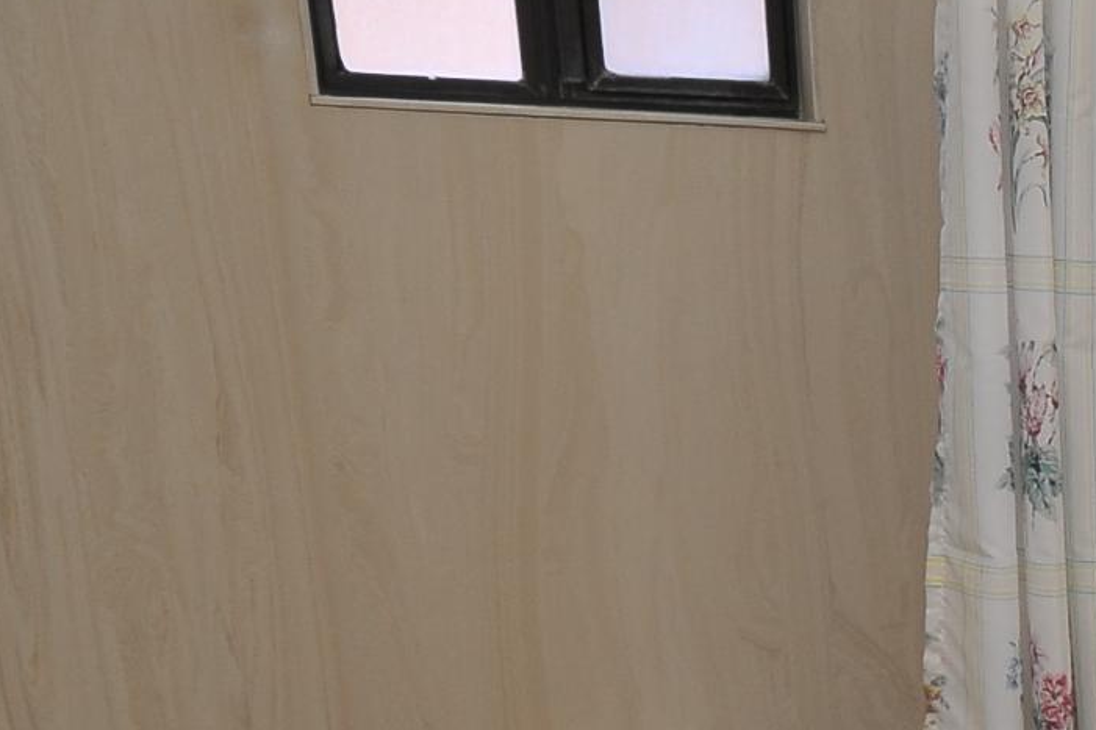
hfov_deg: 21.1
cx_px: 1760
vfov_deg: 16.0
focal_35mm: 77
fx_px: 2344
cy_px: 1141
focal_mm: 18
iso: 500
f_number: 11
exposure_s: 1/60
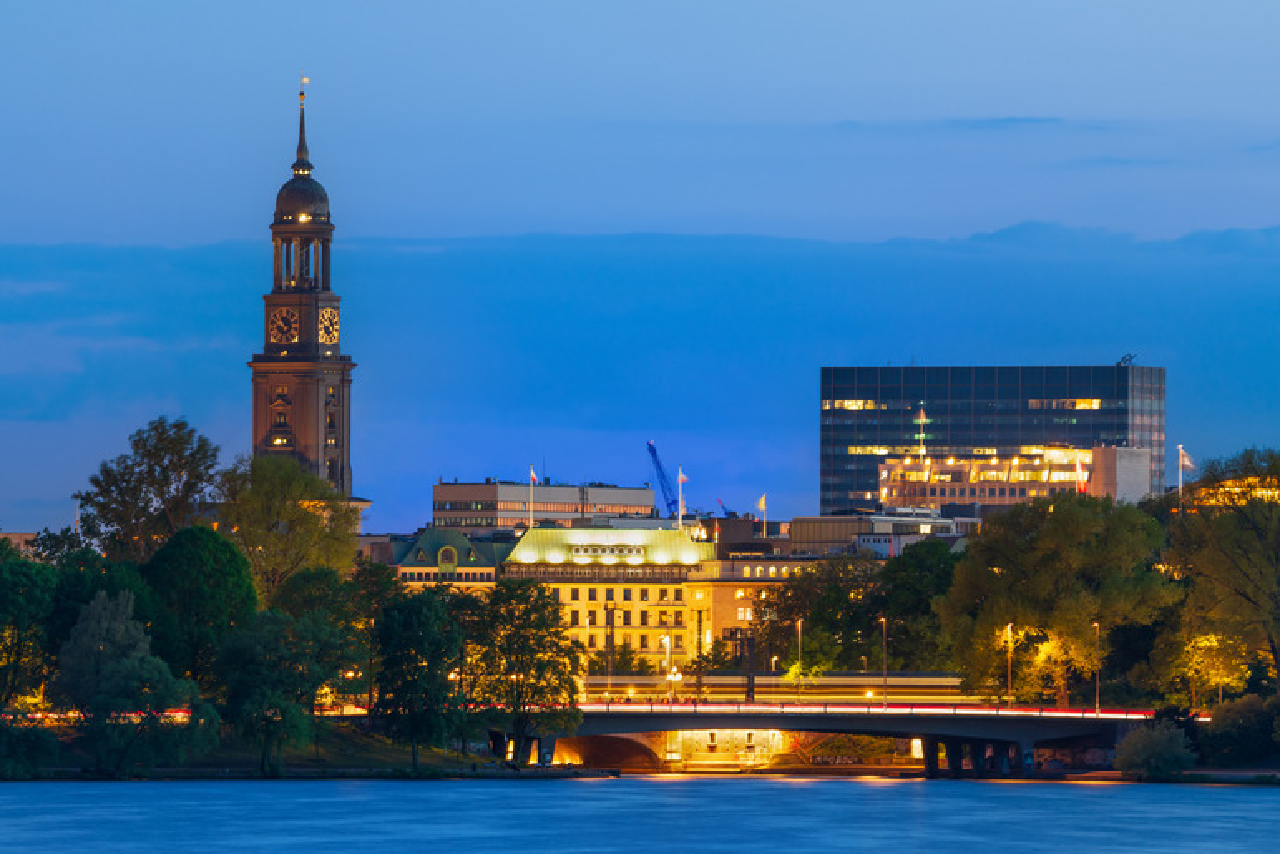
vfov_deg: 3.2
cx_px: 614
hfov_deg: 4.9
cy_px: 446
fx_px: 15110
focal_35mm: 425
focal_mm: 320
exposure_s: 15
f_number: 6
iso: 100
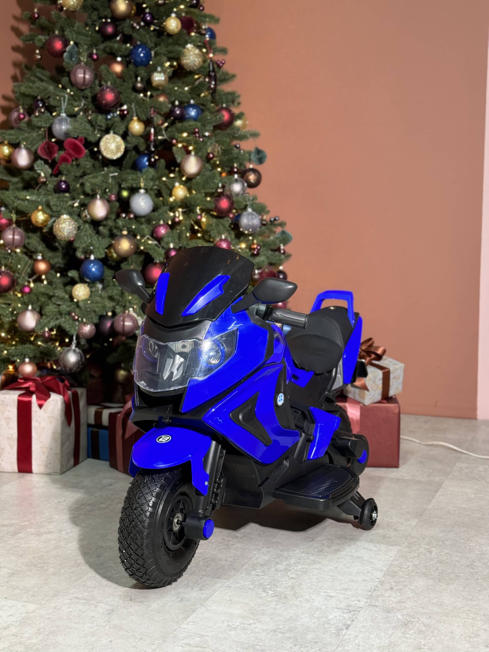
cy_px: 326
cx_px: 244
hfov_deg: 30.3
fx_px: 904
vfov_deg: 39.7
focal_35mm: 48
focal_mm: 6.9
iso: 100
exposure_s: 1/50
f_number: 1.8
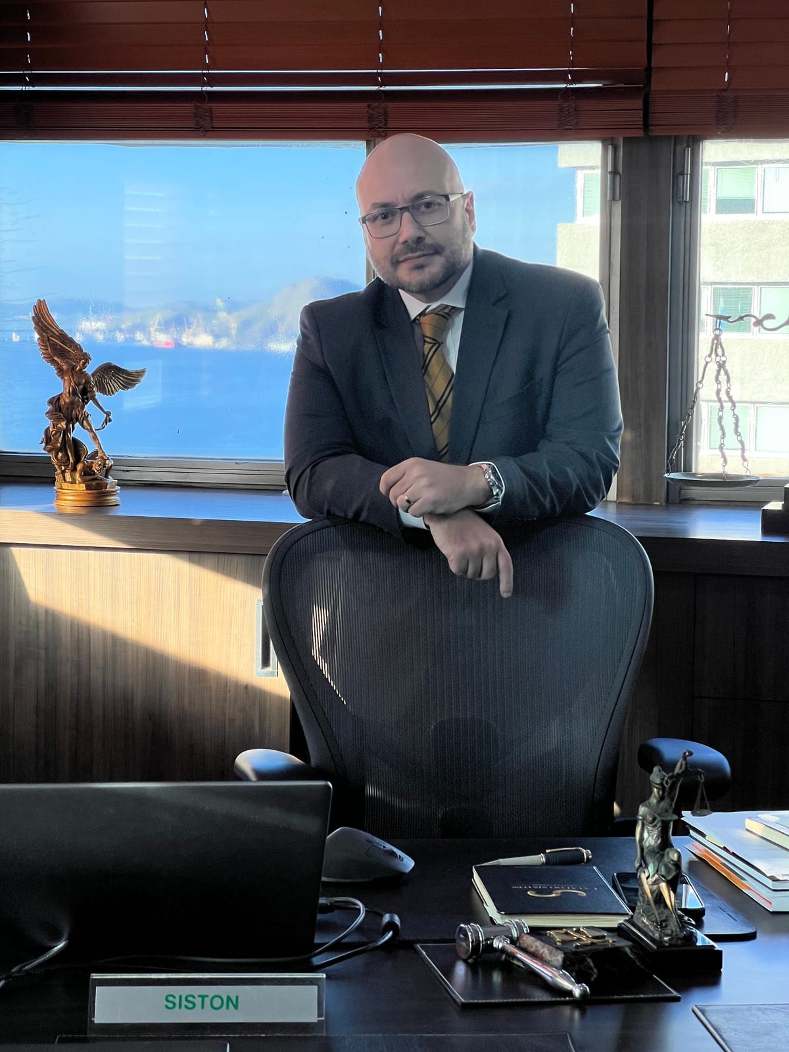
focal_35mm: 77
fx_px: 2340
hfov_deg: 19.1
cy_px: 526
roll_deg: +0.0
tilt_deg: -4.6
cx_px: 394
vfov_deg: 25.3
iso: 50
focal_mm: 9
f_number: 2.8
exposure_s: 1/120
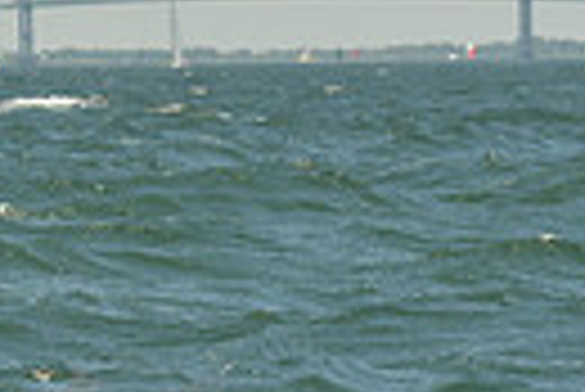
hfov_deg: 4.6
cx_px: -639
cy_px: -173
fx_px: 7239
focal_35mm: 445
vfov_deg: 3.1
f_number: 5.6
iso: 400
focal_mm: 100
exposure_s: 1/800
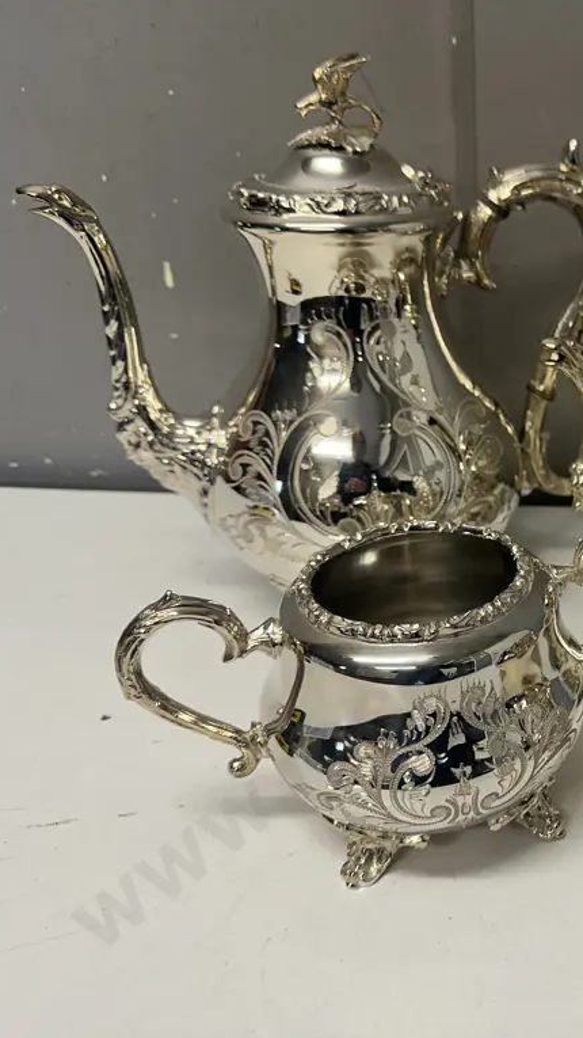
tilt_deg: -25.1
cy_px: 518
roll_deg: -2.3
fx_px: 962
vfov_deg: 56.6
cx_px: 637
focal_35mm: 35
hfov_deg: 30.3
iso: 100
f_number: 1.78
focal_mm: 6.86
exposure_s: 1/100
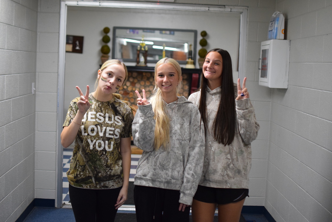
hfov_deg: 37.8
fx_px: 484
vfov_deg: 25.8
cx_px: 166
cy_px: 111
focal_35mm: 52
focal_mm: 35
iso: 1600
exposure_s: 1/500
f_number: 2
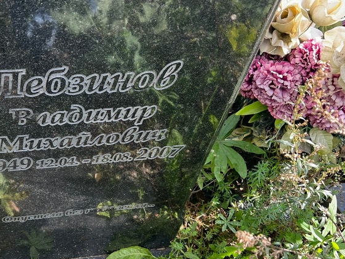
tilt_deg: -49.0
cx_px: 104
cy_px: 150
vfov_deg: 38.6
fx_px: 369
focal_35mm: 37
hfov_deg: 48.9
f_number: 1.5
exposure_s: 1/308
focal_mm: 5.7
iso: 50
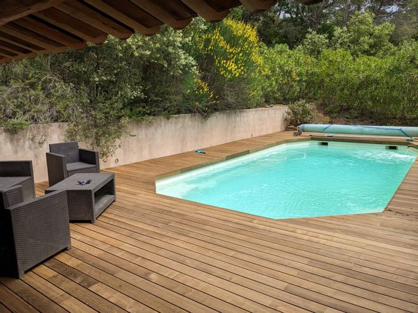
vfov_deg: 51.4
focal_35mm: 27
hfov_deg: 65.3
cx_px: 209
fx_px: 326
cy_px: 156
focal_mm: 4.38
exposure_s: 1/4673
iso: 64
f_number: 1.73
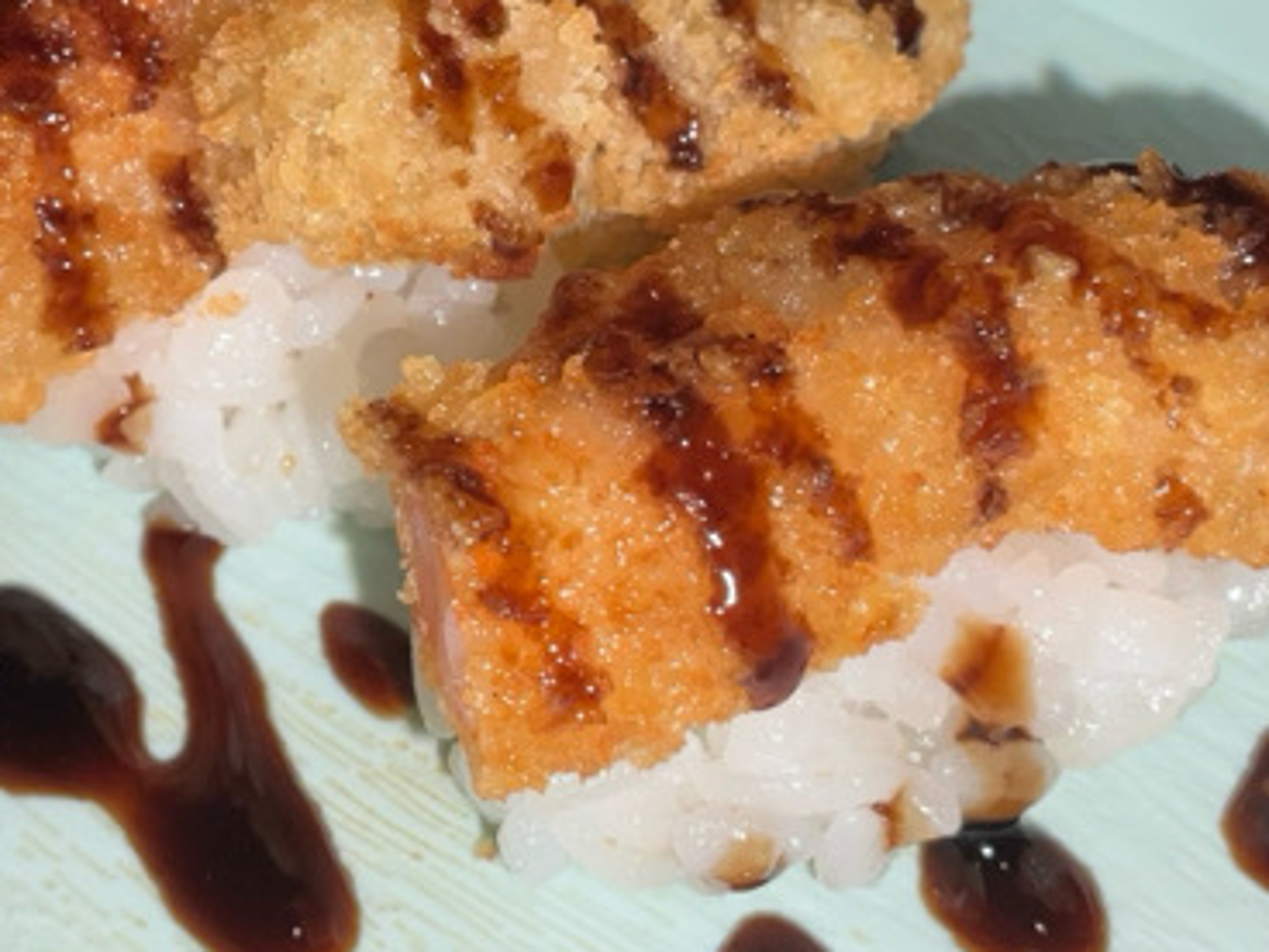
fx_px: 2310
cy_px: 369
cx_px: 617
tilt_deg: -47.7
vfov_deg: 23.2
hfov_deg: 30.7
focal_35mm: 63
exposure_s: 1/409
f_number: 1.8
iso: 16
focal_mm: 3
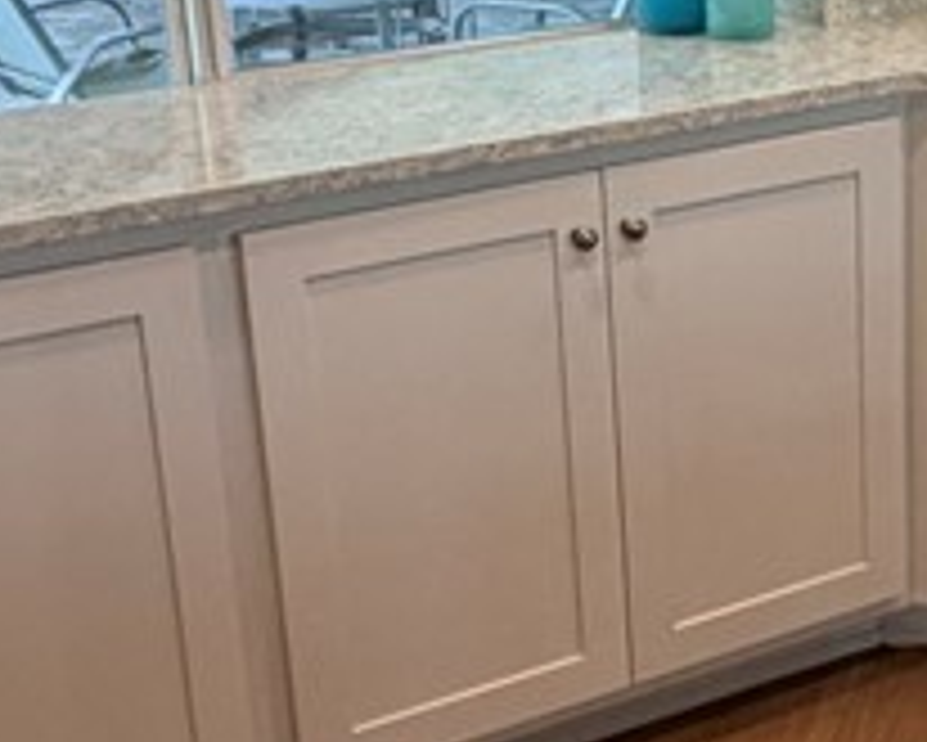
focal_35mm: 68
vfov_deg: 22.2
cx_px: 900
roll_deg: +1.0
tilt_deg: -15.2
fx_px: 1867
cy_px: 157
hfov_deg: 26.6
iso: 250
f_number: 2.2
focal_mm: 2.22
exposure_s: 1/121
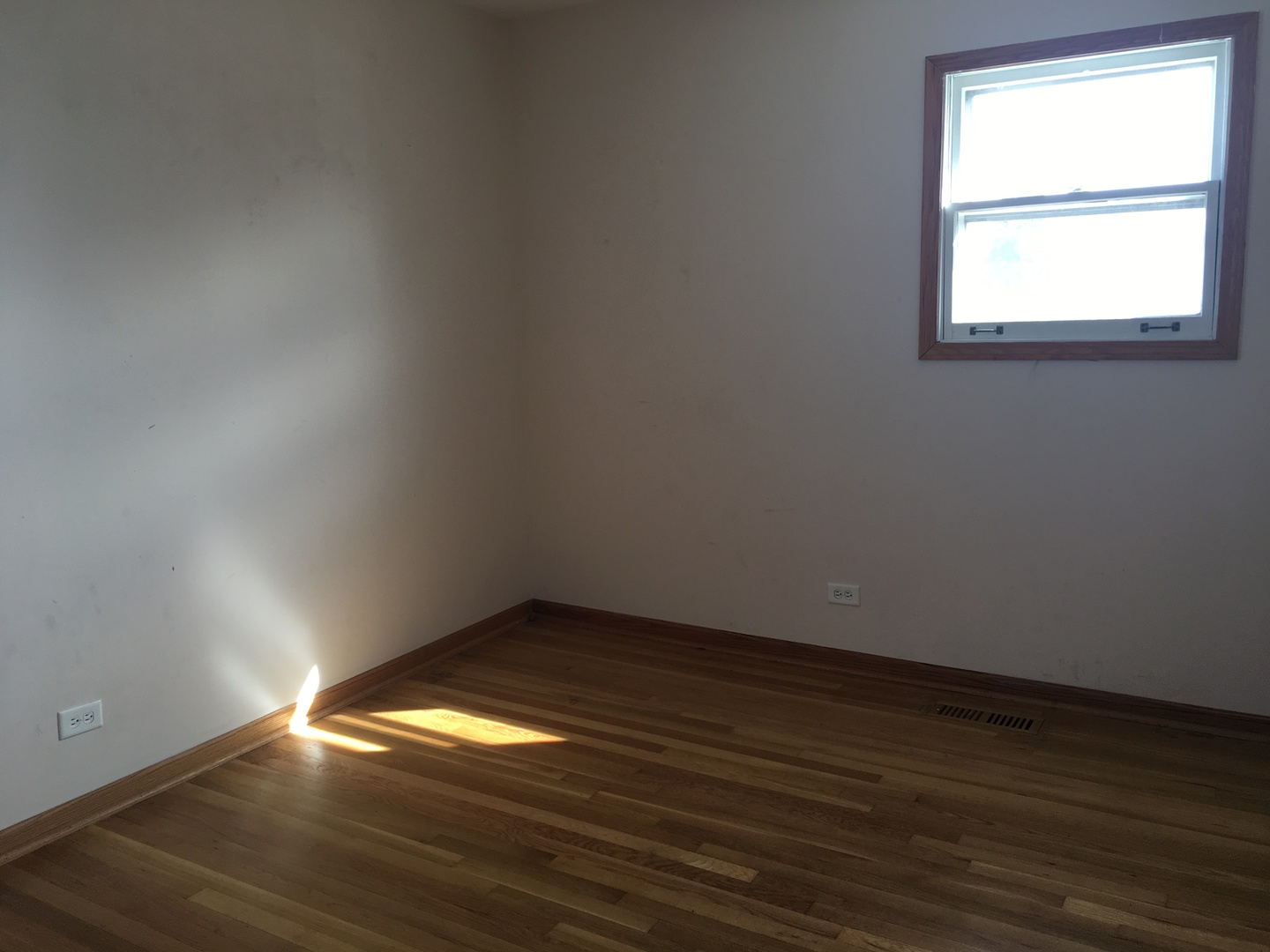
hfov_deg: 61.7
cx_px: 635
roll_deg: +1.1
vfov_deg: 48.2
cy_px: 476
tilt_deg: -9.1
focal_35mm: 29
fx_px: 1064
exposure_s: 1/40
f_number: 2.2
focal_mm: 4.15
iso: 25
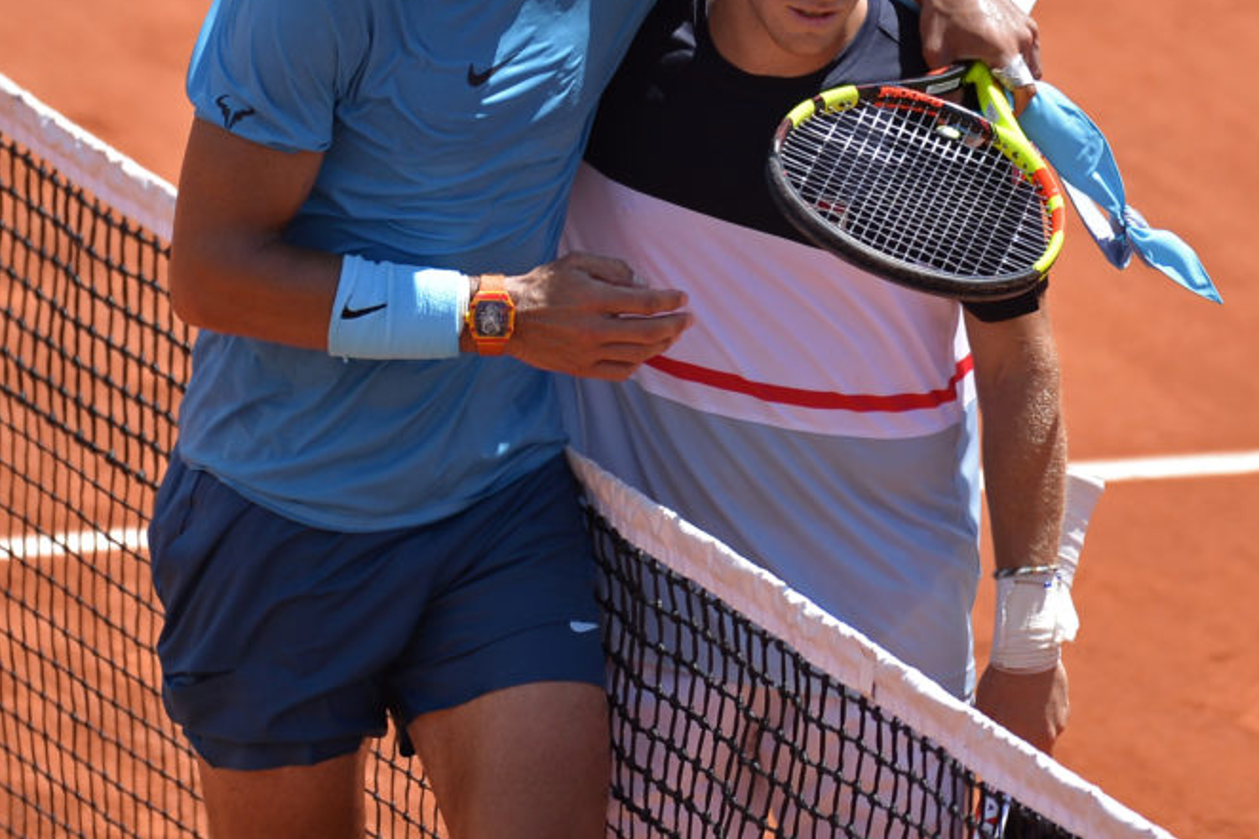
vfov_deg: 2.2
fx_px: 21641
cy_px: 224
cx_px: 631
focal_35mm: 619
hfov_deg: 3.3
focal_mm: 400
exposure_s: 1/6400
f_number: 2.8
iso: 400
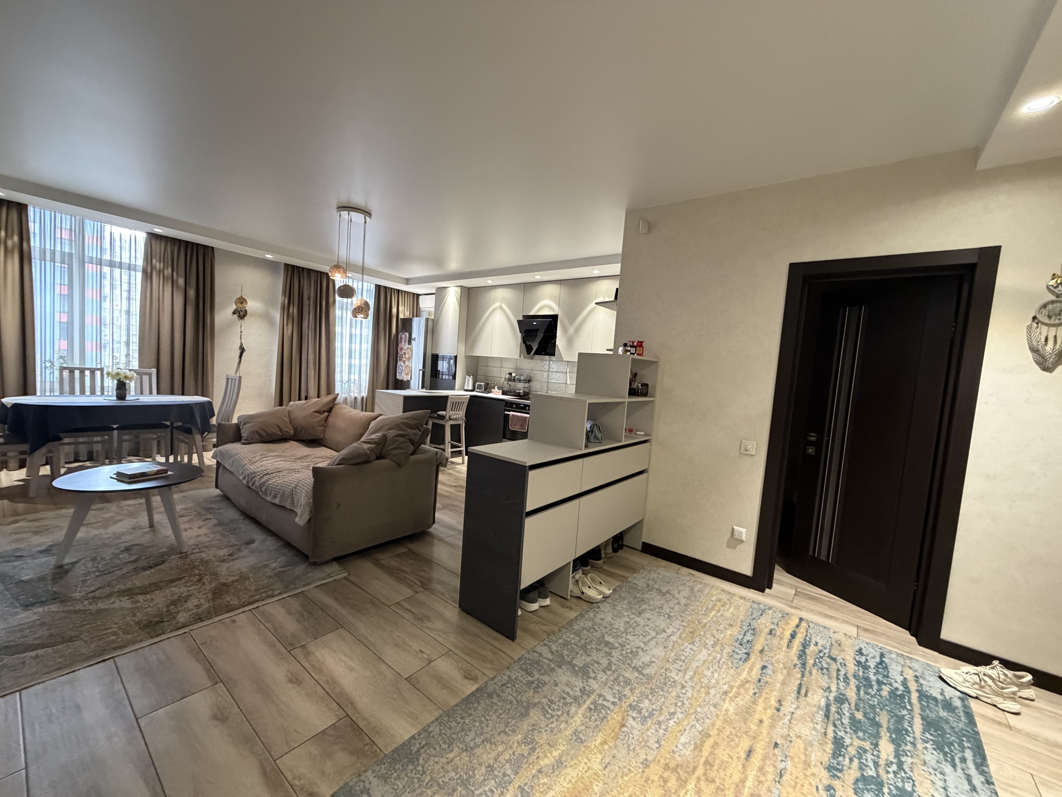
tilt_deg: -3.8
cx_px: 531
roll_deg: -3.9
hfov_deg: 102.1
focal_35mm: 14
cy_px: 398
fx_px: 430
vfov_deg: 85.7
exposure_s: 1/50
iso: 500
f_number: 2.2
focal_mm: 2.22
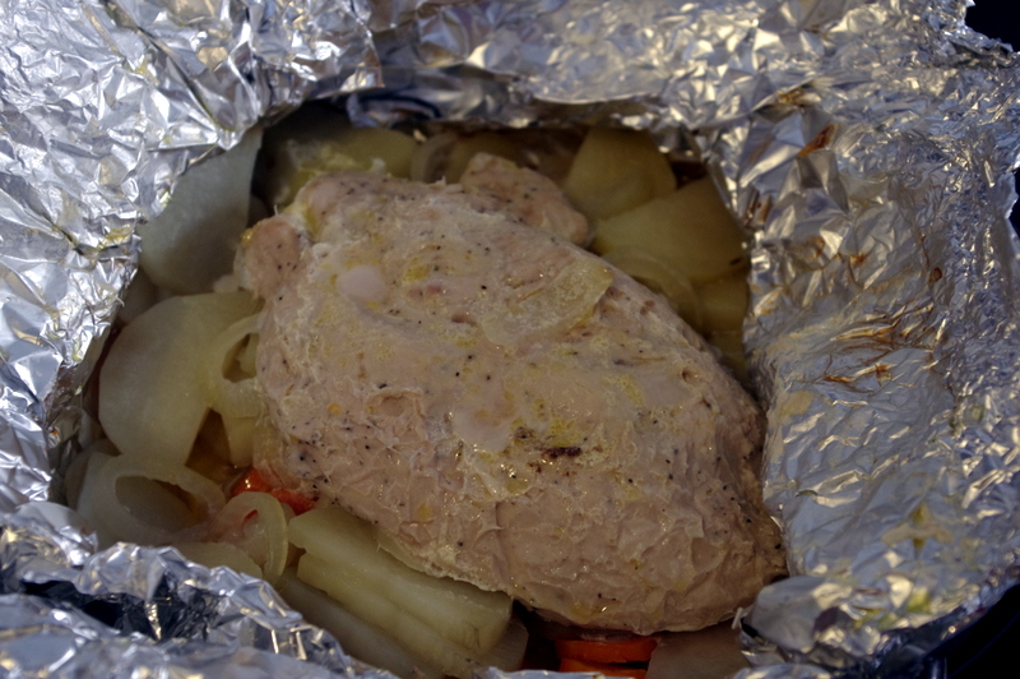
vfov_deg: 23.7
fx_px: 1614
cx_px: 510
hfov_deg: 35.1
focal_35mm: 57
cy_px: 340
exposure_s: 1/40
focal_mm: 37.5
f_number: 5.6
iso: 800
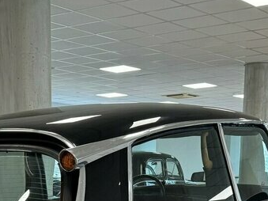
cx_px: 80
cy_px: 315
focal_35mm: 85
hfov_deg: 22.9
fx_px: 658
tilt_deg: -11.5
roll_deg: -0.2
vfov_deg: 15.7
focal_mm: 6.76
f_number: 1.78
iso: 160
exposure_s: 1/50
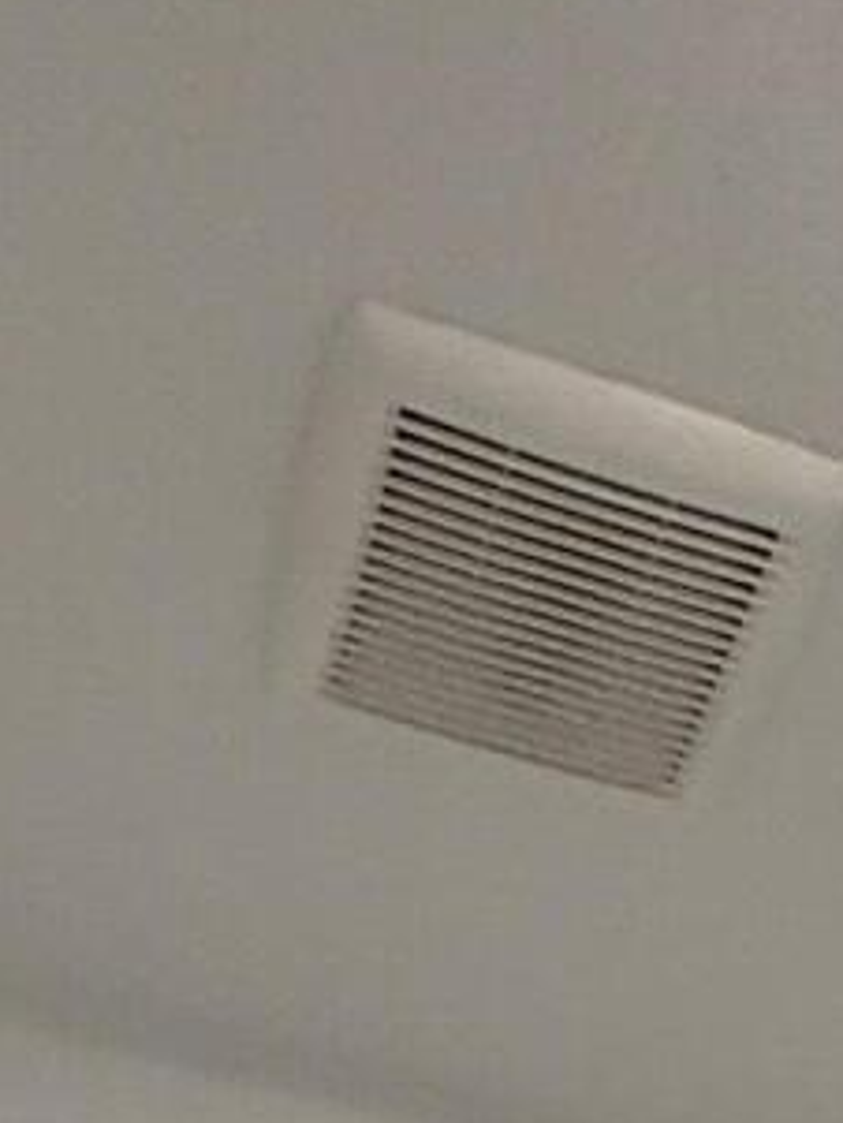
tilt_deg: -5.3
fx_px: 3018
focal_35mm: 93
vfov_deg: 12.1
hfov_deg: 15.3
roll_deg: -0.1
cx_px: 1033
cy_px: 3201
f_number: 2.2
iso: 250
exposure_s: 1/120
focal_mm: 2.22
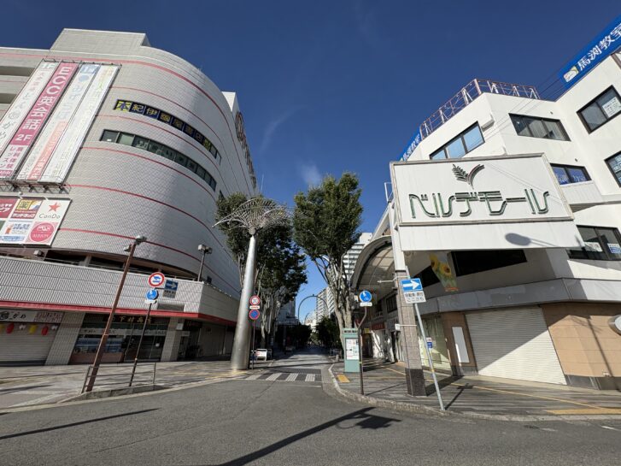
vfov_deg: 85.7
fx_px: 251
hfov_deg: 102.1
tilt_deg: +23.7
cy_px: 233
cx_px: 310
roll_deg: -0.2
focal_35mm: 14
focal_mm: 2.22
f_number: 2.2
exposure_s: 1/1976
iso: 50
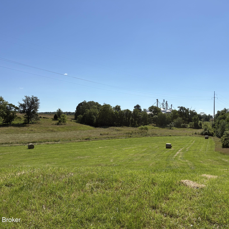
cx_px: 114
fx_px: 232
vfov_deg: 52.5
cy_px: 114
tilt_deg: +1.2
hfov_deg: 52.5
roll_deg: +1.0
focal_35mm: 31
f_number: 1.6
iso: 50
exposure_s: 1/6329
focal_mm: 5.96
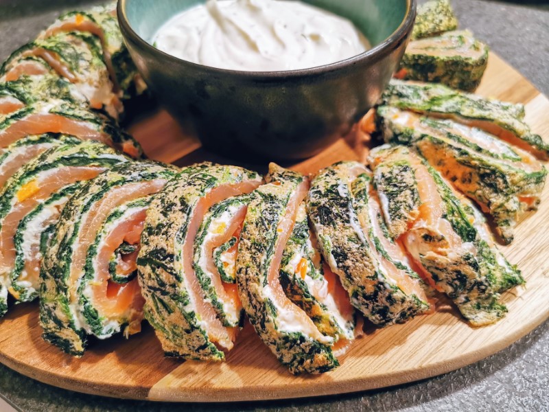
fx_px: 428
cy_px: 206
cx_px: 274
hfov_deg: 65.3
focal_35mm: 27
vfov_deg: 51.4
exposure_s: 1/50
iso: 250
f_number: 1.6
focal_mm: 5.56
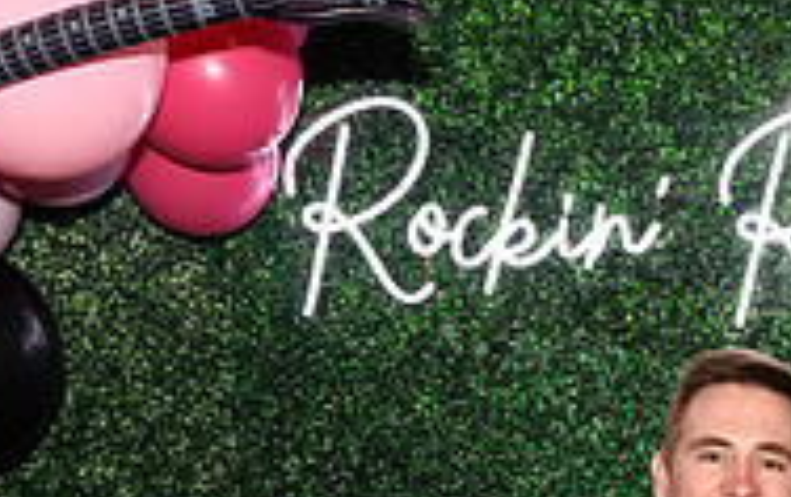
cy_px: 794
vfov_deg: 13.4
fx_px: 1964
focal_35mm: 91
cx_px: 686
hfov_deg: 22.3
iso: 500
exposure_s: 1/60
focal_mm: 29
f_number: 6.3
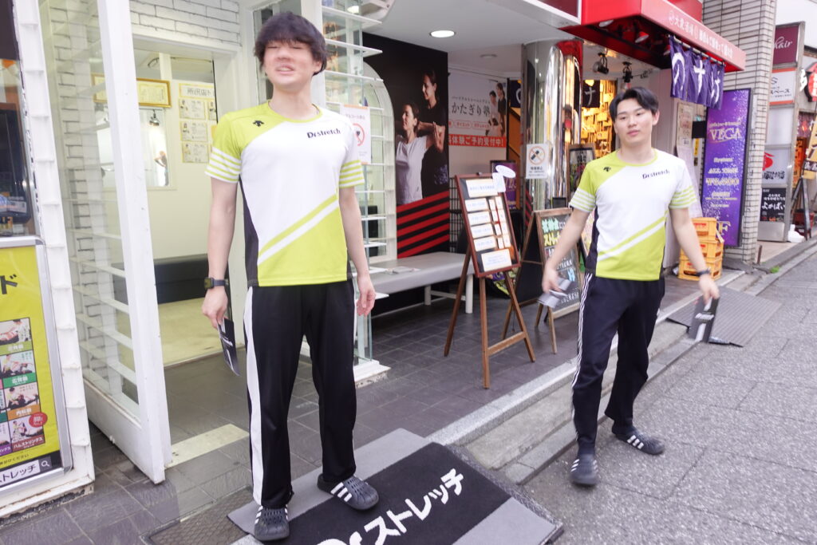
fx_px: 545
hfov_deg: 73.7
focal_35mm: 24
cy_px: 272
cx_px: 408
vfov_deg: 53.1
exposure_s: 1/30
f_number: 2.8
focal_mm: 9.4
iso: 125
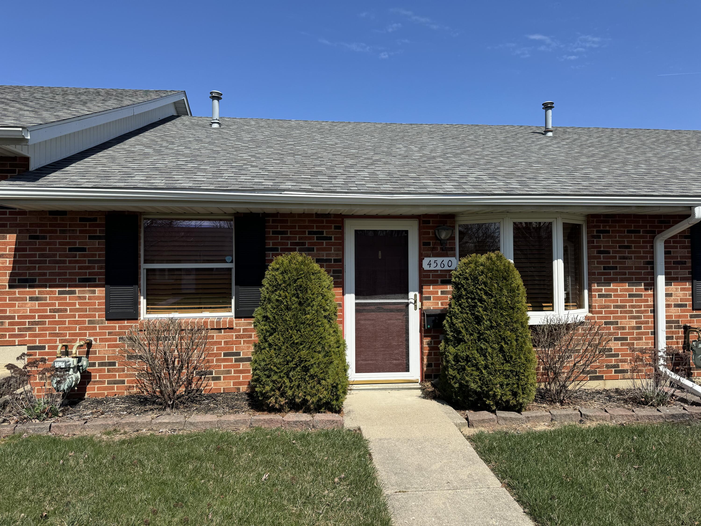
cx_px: 350
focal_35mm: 24
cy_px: 263
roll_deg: +0.4
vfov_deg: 56.8
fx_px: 486
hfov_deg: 71.6
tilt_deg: -1.2
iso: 80
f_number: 1.78
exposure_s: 1/4950
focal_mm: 6.86
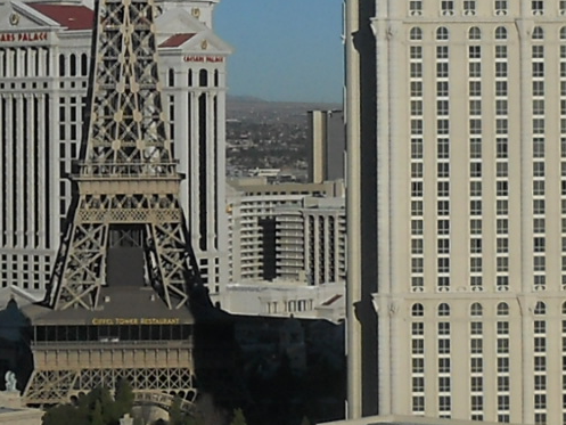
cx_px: -32
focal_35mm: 169
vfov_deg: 8.8
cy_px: 221
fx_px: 2764
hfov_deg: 11.5
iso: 80
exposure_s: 1/200
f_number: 5.5
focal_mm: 6.72
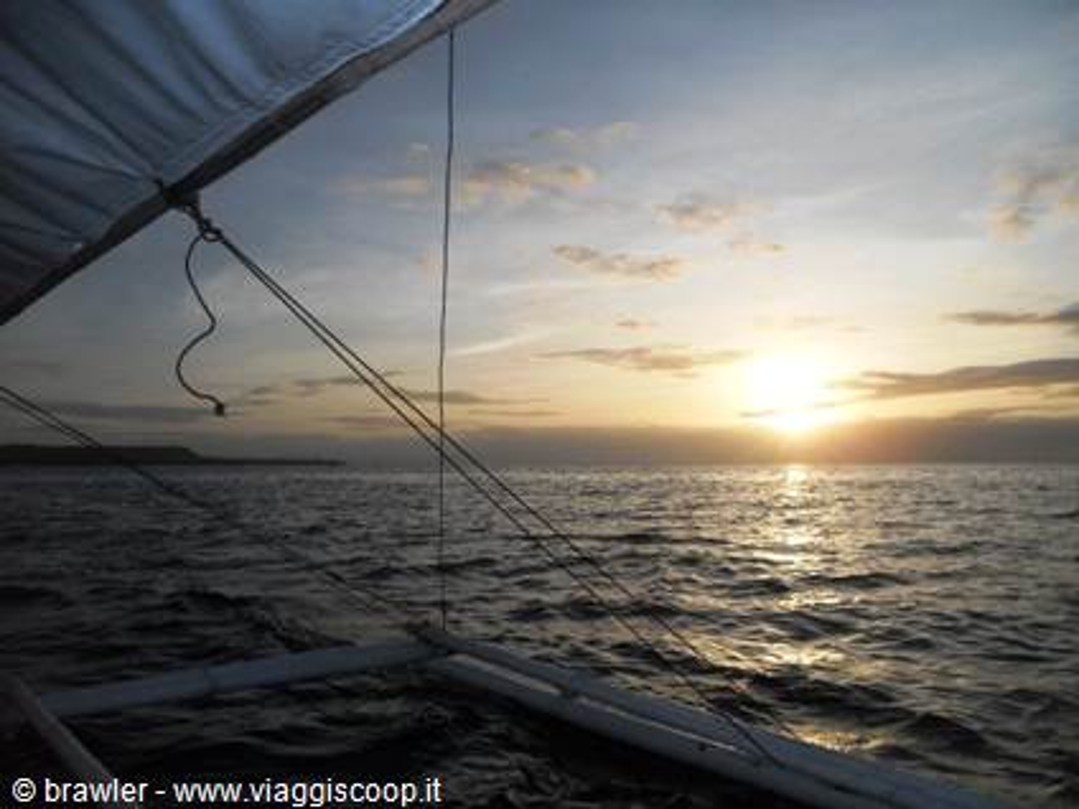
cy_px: 404
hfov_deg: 65.3
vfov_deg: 51.4
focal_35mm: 27
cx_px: 540
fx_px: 842
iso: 80
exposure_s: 1/1500
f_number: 3.2
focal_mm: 4.9
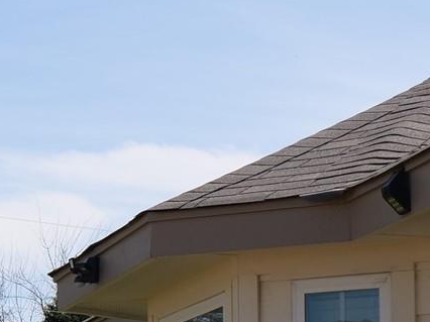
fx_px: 1912
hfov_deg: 12.8
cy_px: 433
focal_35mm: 154
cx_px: 92
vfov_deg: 9.4
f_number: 5
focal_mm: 16
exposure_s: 1/1300
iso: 200
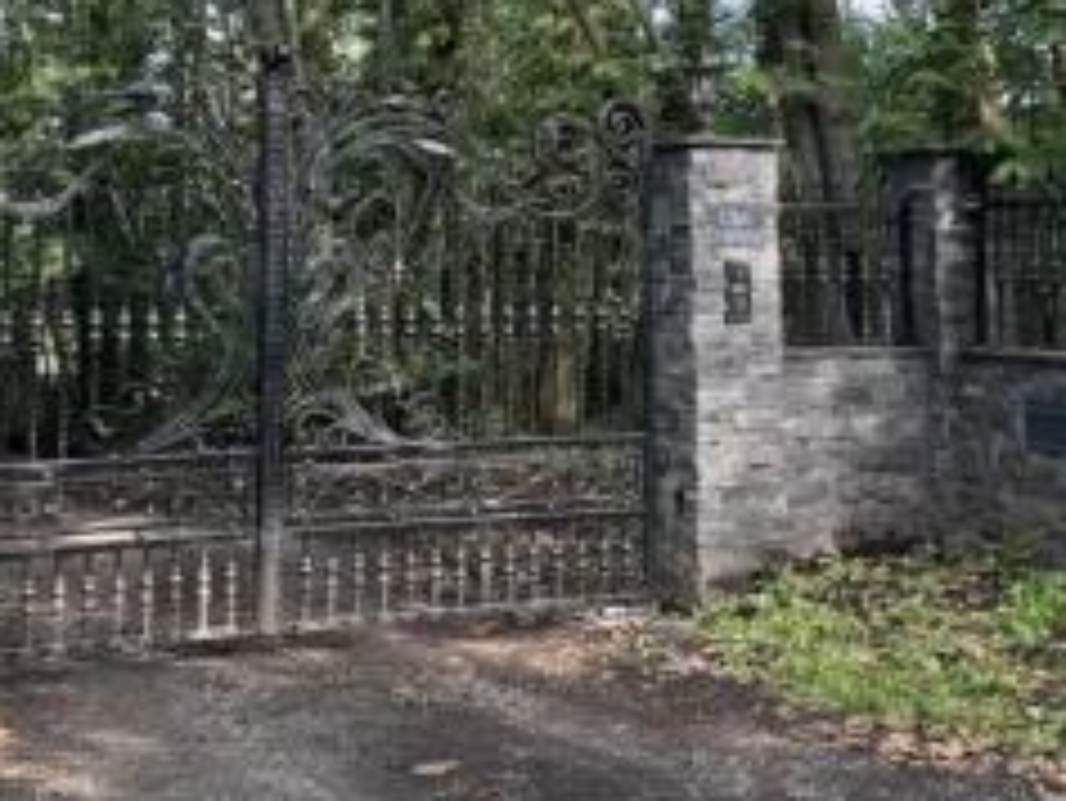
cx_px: 443
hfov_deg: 32.6
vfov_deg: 24.2
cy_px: 92
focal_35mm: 59
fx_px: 1818
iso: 125
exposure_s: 1/121
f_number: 1.78
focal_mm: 6.76
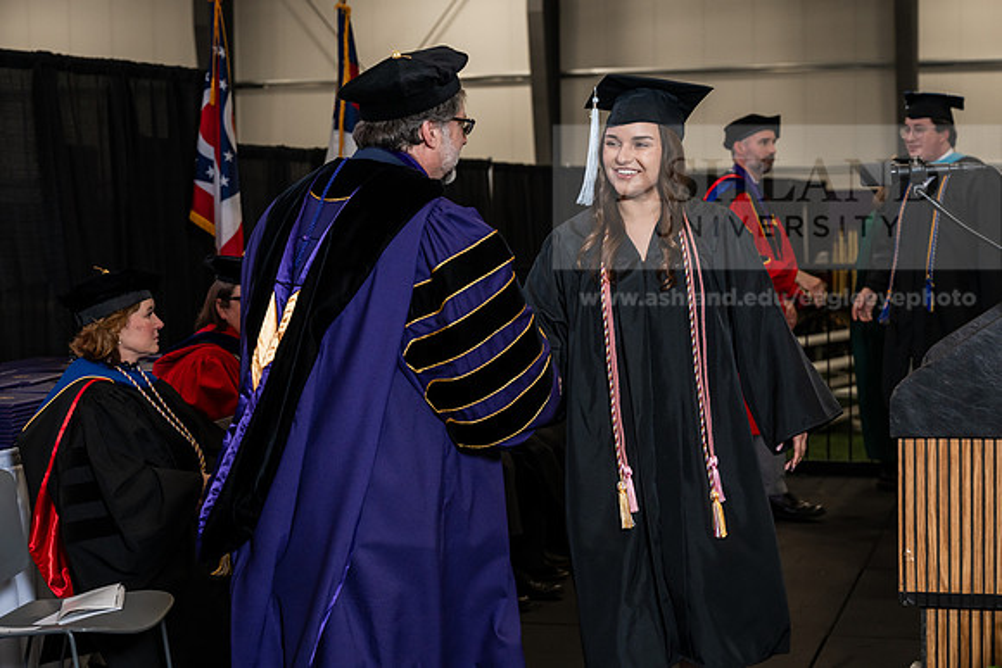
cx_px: 501
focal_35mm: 70
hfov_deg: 28.8
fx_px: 1949
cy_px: 334
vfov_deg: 19.5
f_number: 5
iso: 1250
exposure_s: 1/200
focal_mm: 70
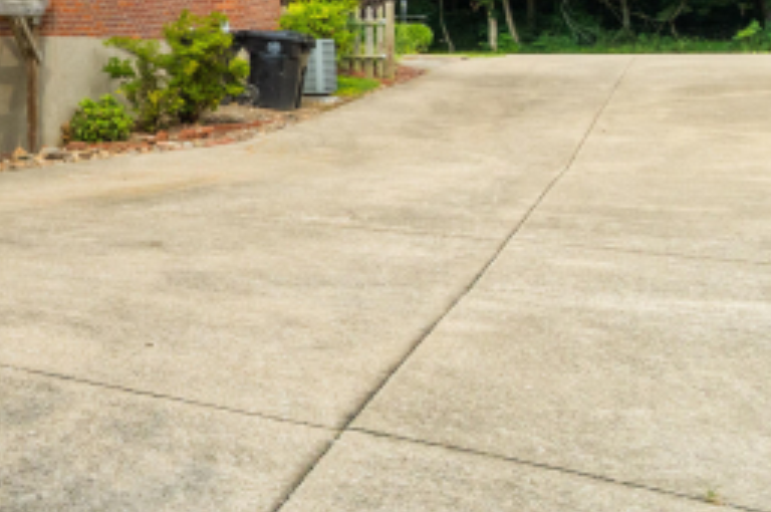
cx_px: -208
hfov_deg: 33.7
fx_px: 941
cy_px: 33
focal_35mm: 44
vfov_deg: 29.0
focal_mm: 10
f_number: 8
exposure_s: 1/320
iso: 400
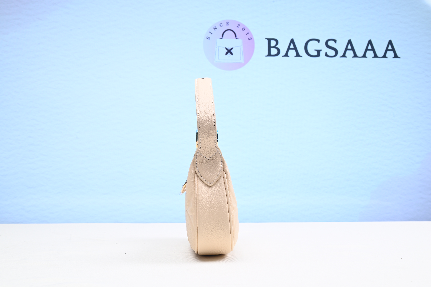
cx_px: 216
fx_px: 479
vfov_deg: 33.4
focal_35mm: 40
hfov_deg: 48.4
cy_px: 144
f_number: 16
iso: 100
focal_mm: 40
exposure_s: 1/2
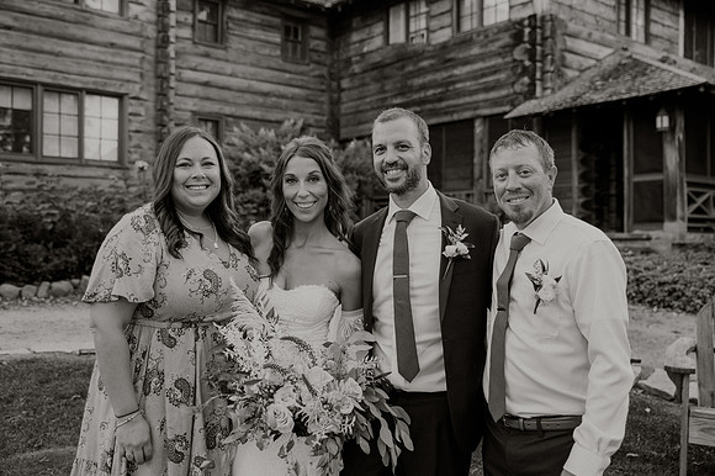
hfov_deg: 52.9
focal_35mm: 36
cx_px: 360
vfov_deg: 36.6
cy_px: 237
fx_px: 719
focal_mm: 36
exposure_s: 1/200
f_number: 2.8
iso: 250
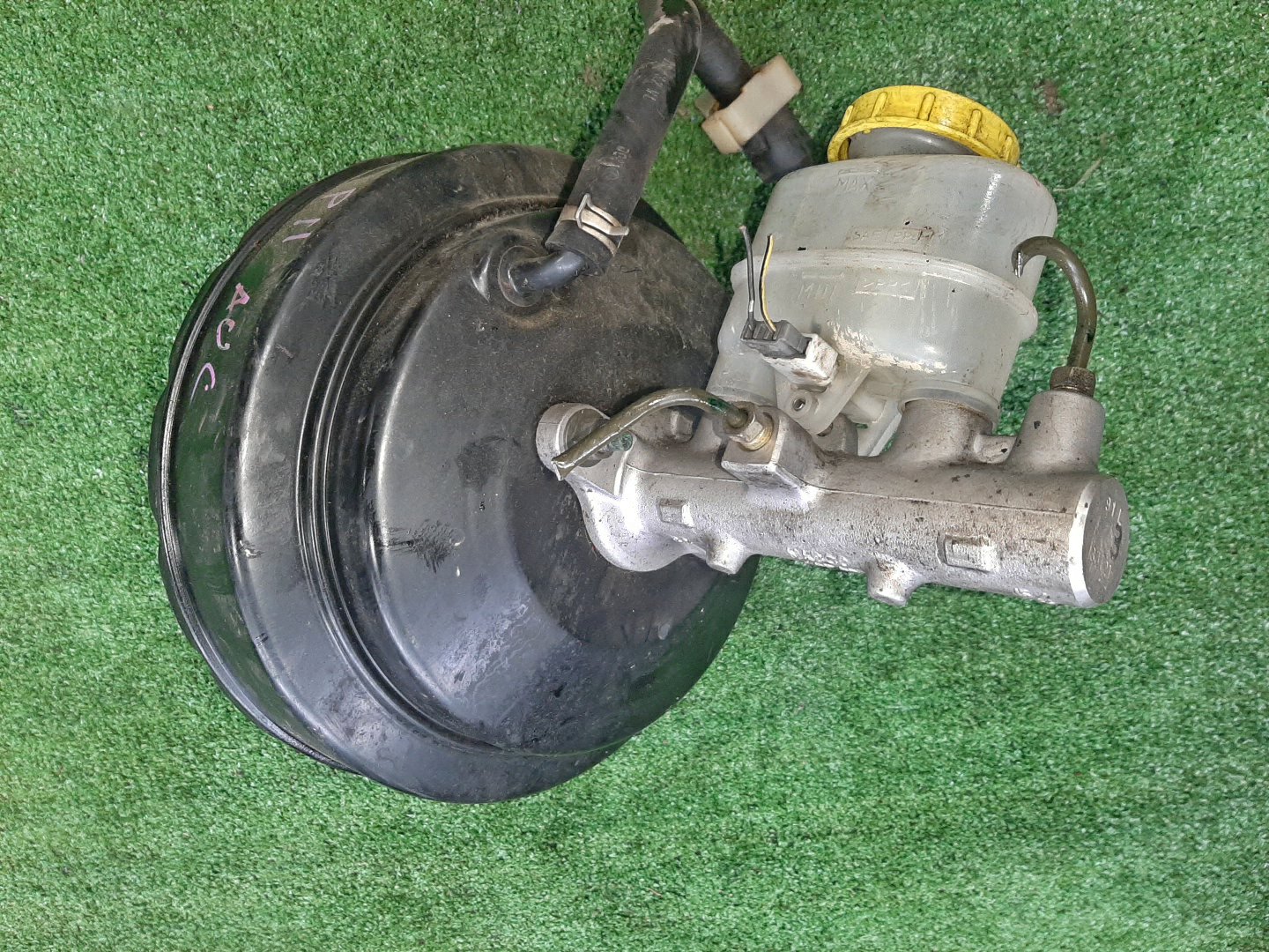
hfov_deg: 67.3
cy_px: 476
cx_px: 634
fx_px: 953
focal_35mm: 26
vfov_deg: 53.1
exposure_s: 1/50
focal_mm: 3.93
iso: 248
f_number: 1.7
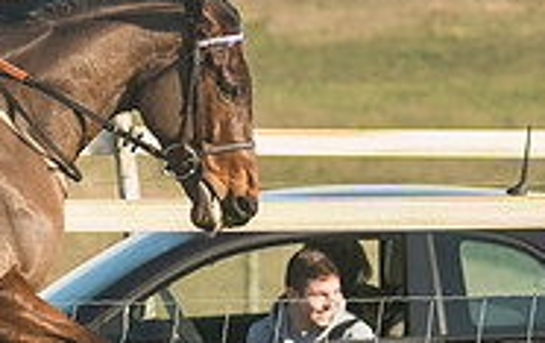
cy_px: 123
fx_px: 10937
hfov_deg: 2.9
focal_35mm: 735
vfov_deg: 1.8
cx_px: -155
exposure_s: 1/4000
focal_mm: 155
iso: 400
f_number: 5
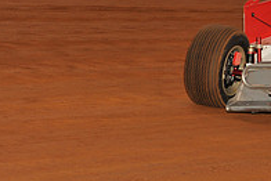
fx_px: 1559
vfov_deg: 6.6
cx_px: 376
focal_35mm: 207
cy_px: -3
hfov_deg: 9.7
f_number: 7.1
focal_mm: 70
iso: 800
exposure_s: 1/320
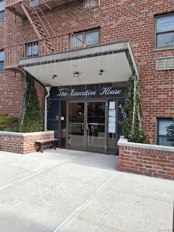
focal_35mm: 26
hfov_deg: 53.1
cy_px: 116
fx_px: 174
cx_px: 87
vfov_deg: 67.3
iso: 25
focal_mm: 3.98
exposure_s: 1/143
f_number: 1.8
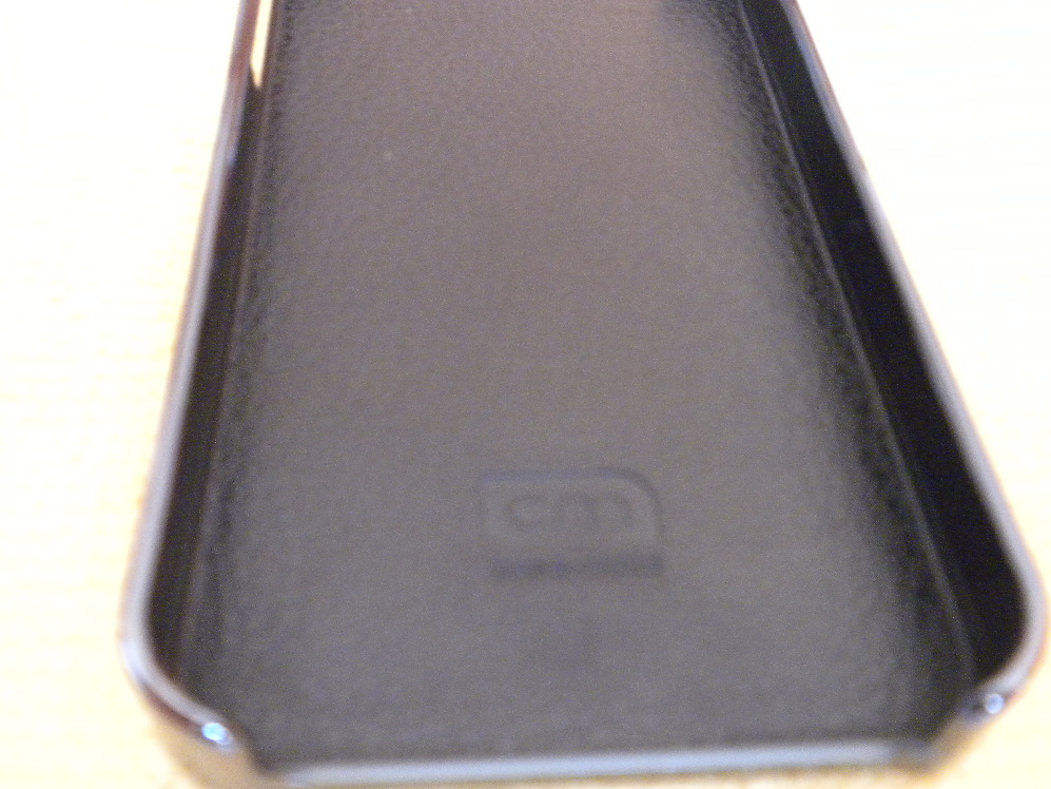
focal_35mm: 38
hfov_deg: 49.0
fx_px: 1154
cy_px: 389
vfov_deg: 37.7
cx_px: 532
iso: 738
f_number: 3.5
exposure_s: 1/9.9
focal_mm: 6.6
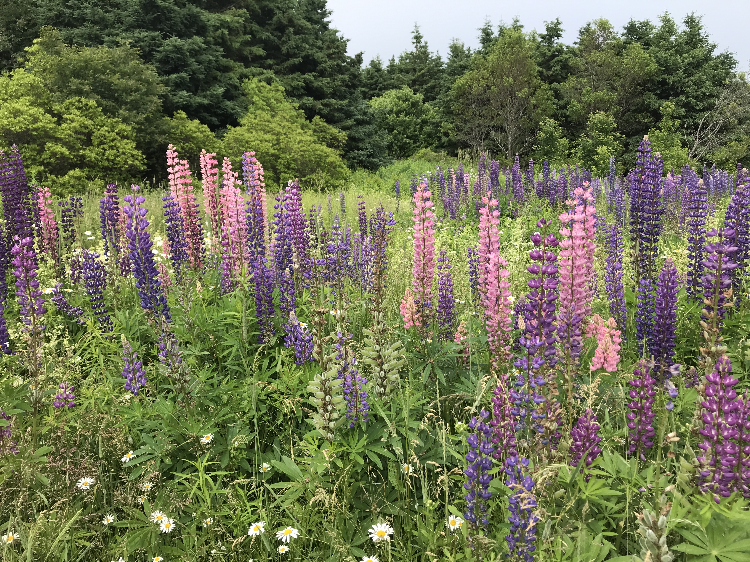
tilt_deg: -13.7
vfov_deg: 49.7
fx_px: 607
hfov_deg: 63.4
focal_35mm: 28
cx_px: 375
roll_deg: +1.7
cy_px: 281
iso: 20
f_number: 1.8
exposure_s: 1/1168
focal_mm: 3.99
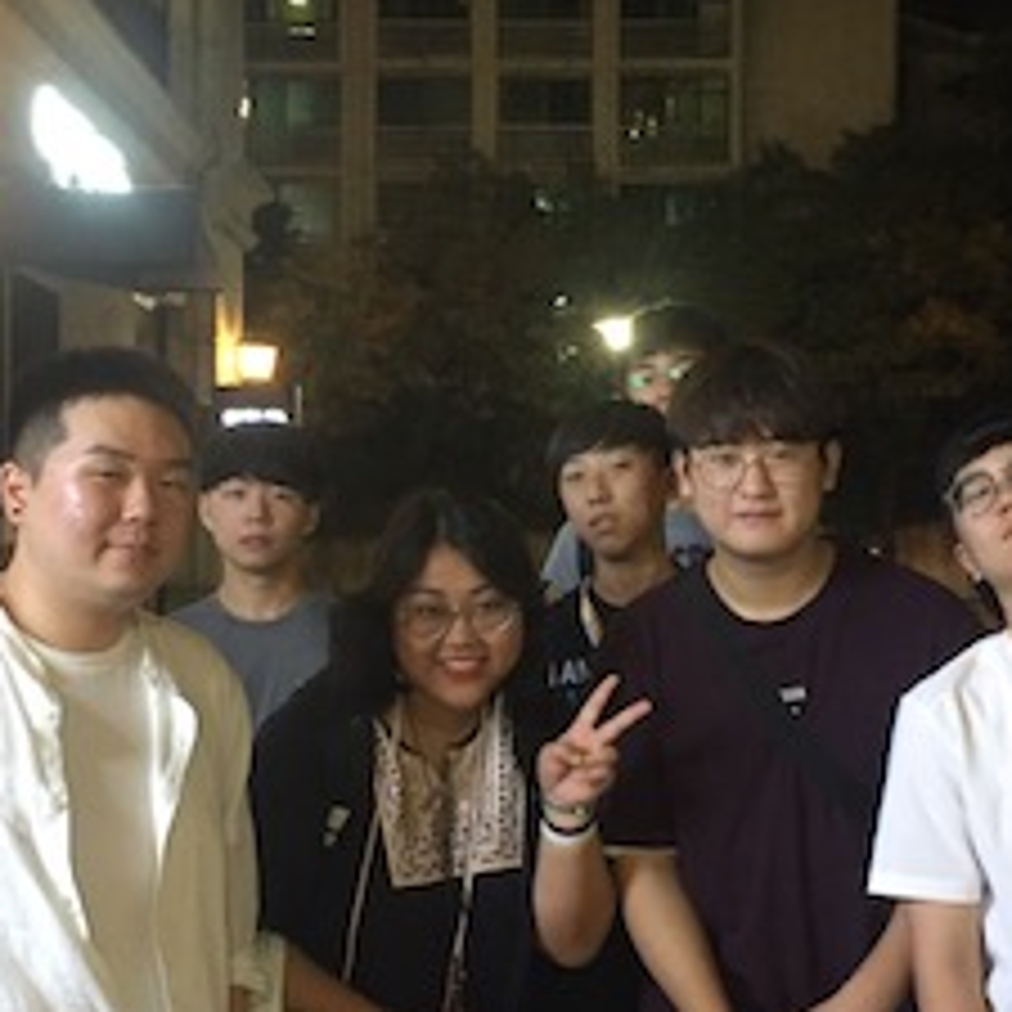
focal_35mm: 57
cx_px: 504
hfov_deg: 30.0
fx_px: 1885
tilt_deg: +0.5
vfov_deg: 30.0
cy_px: 546
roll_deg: -1.5
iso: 250
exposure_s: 1/17
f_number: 2.2
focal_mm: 4.15
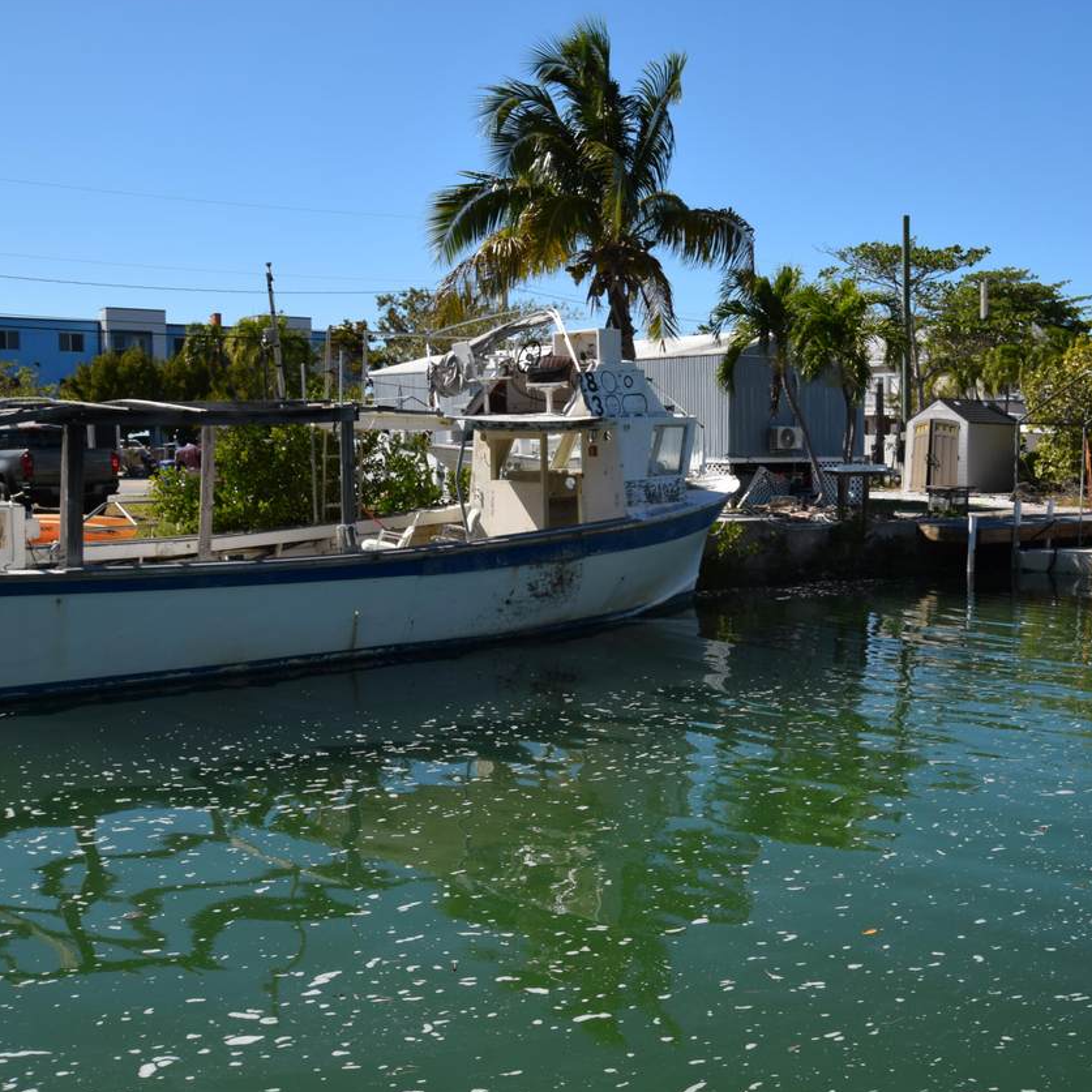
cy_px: 548
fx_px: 1392
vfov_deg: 42.8
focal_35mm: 39
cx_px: 728
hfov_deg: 42.3
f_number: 11
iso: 100
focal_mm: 20
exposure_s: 1/200
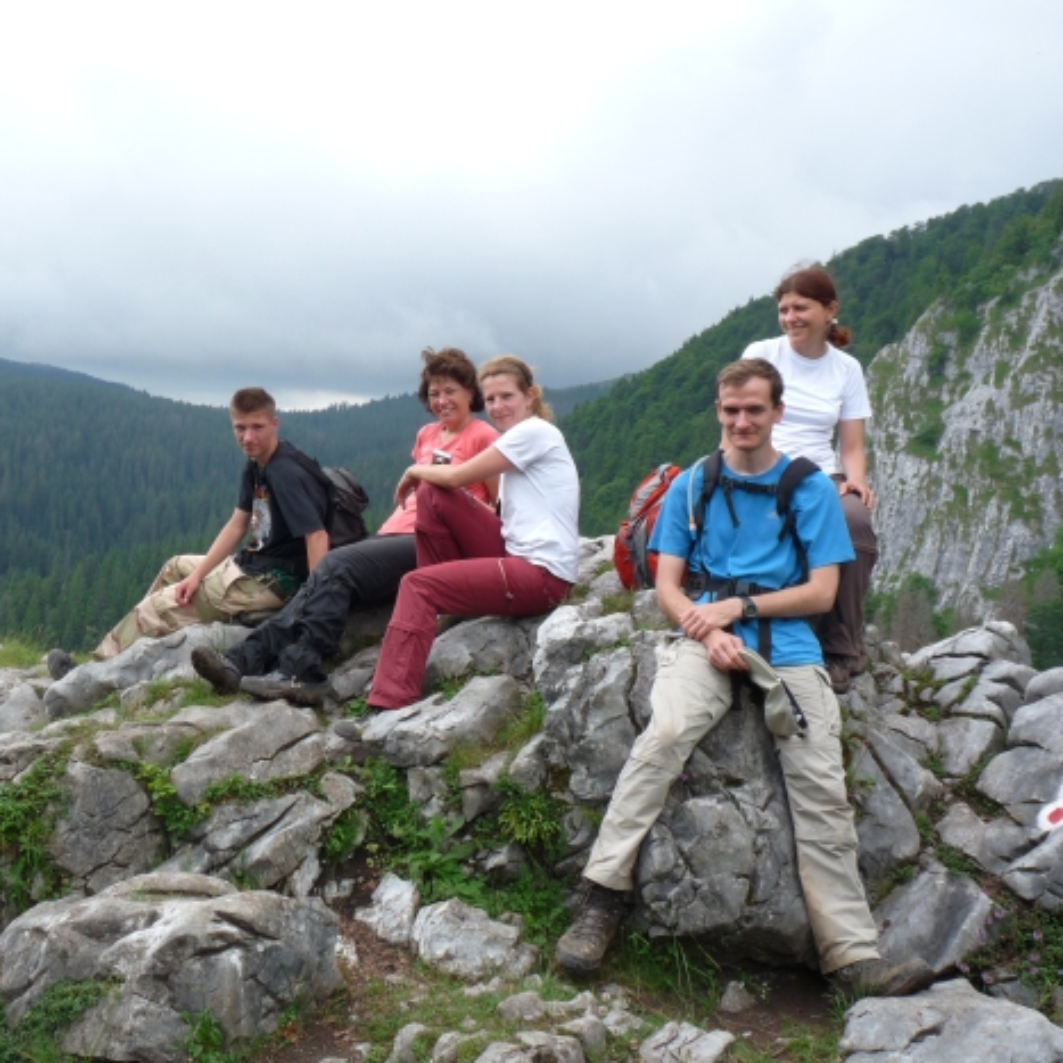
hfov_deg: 41.4
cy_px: 521
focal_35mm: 40
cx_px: 366
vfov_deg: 41.9
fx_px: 1390
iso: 100
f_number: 4
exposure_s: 1/200
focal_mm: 5.9
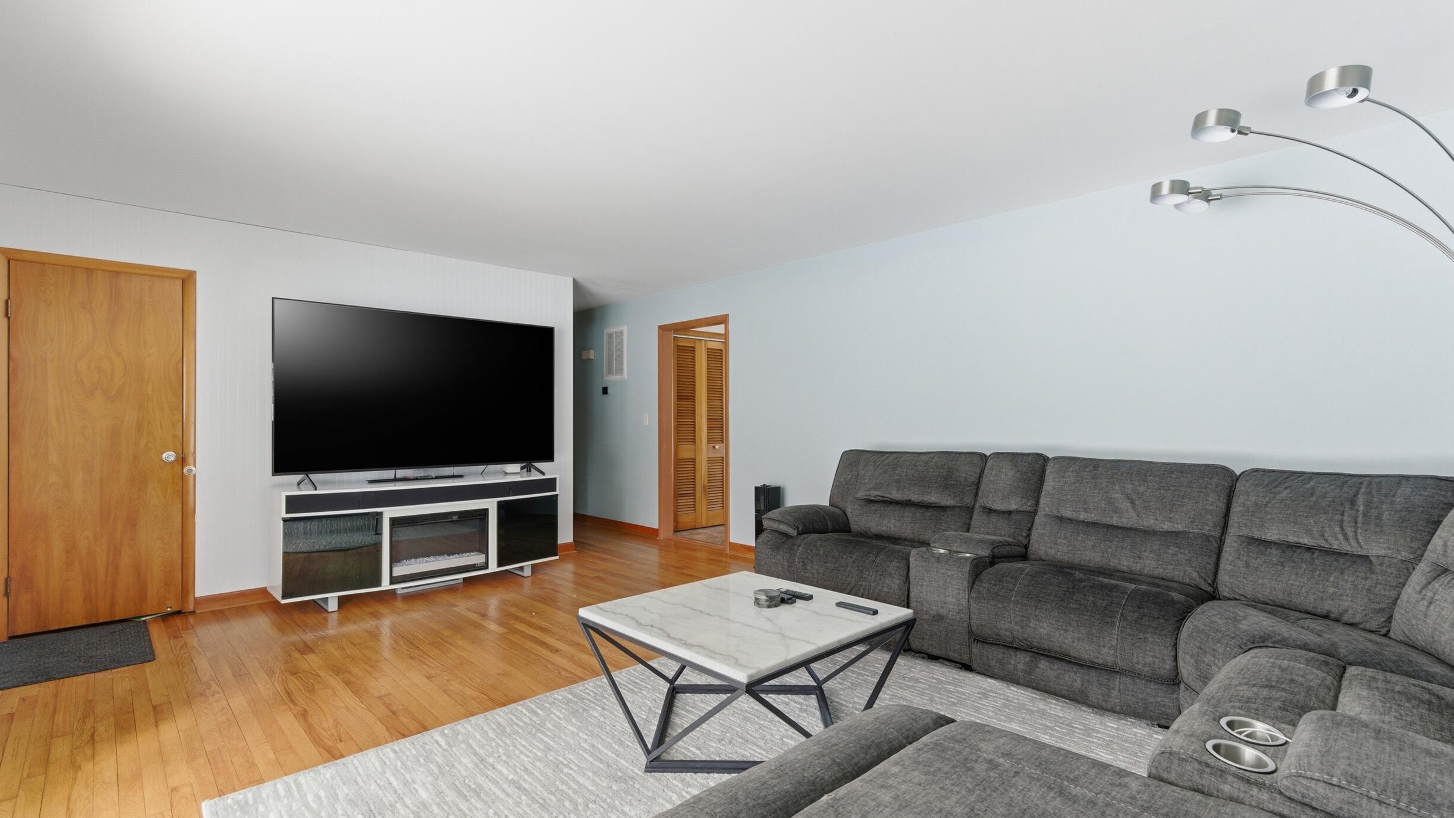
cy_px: 411
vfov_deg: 63.9
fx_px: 655
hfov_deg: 95.9
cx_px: 734
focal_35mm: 17
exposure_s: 1/800
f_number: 9
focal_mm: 16
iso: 640
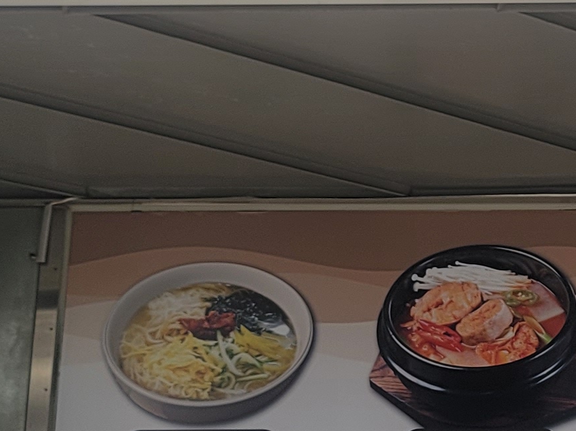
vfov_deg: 12.8
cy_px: 91
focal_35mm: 115
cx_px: 544
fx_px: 1913
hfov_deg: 16.8
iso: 20
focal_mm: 7
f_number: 1.8
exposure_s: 1/724
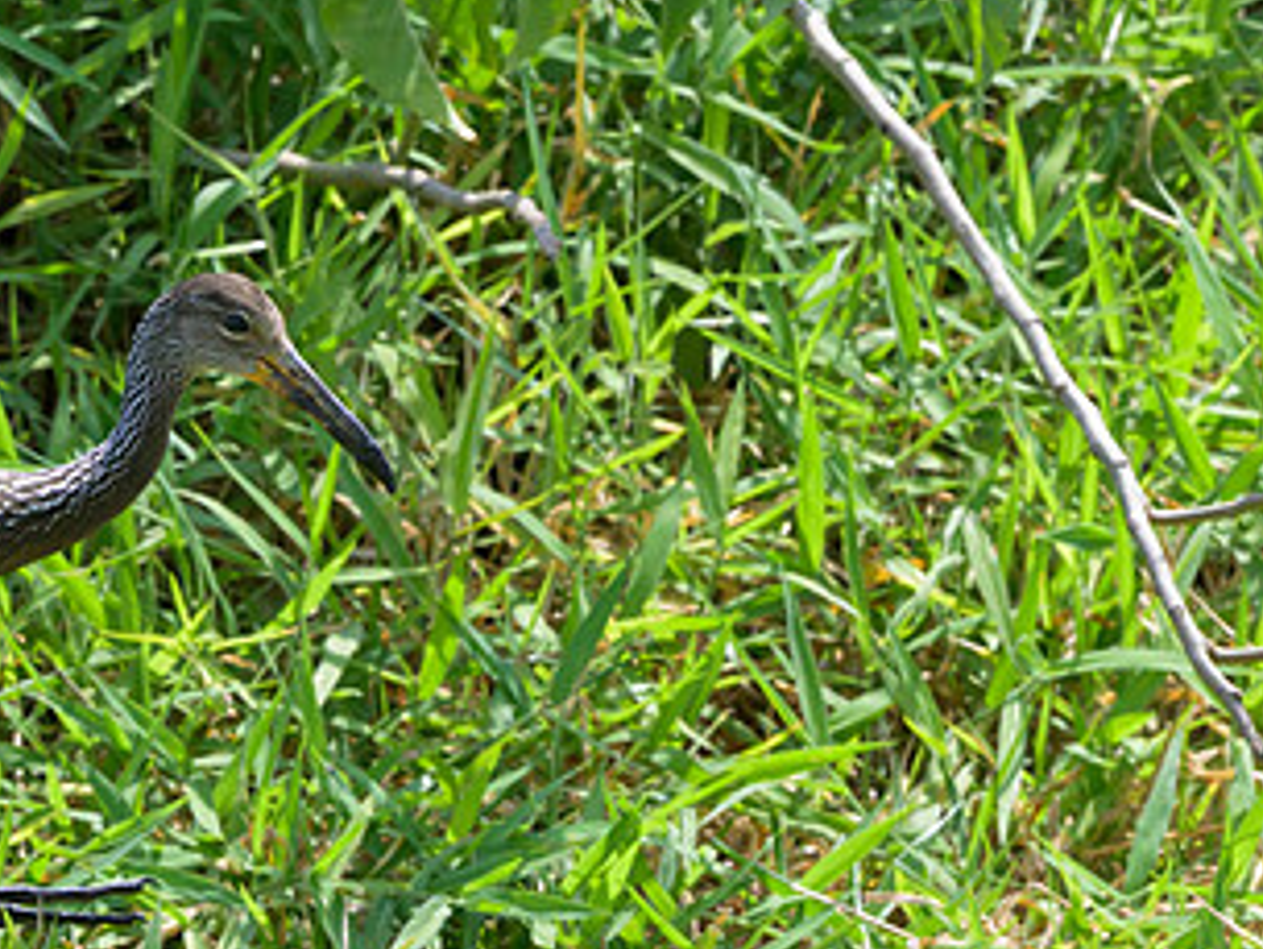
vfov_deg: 0.9
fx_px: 59058
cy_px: 442
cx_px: 604
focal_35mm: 1618
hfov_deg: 1.2
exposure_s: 1/2500
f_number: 5.6
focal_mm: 400
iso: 400
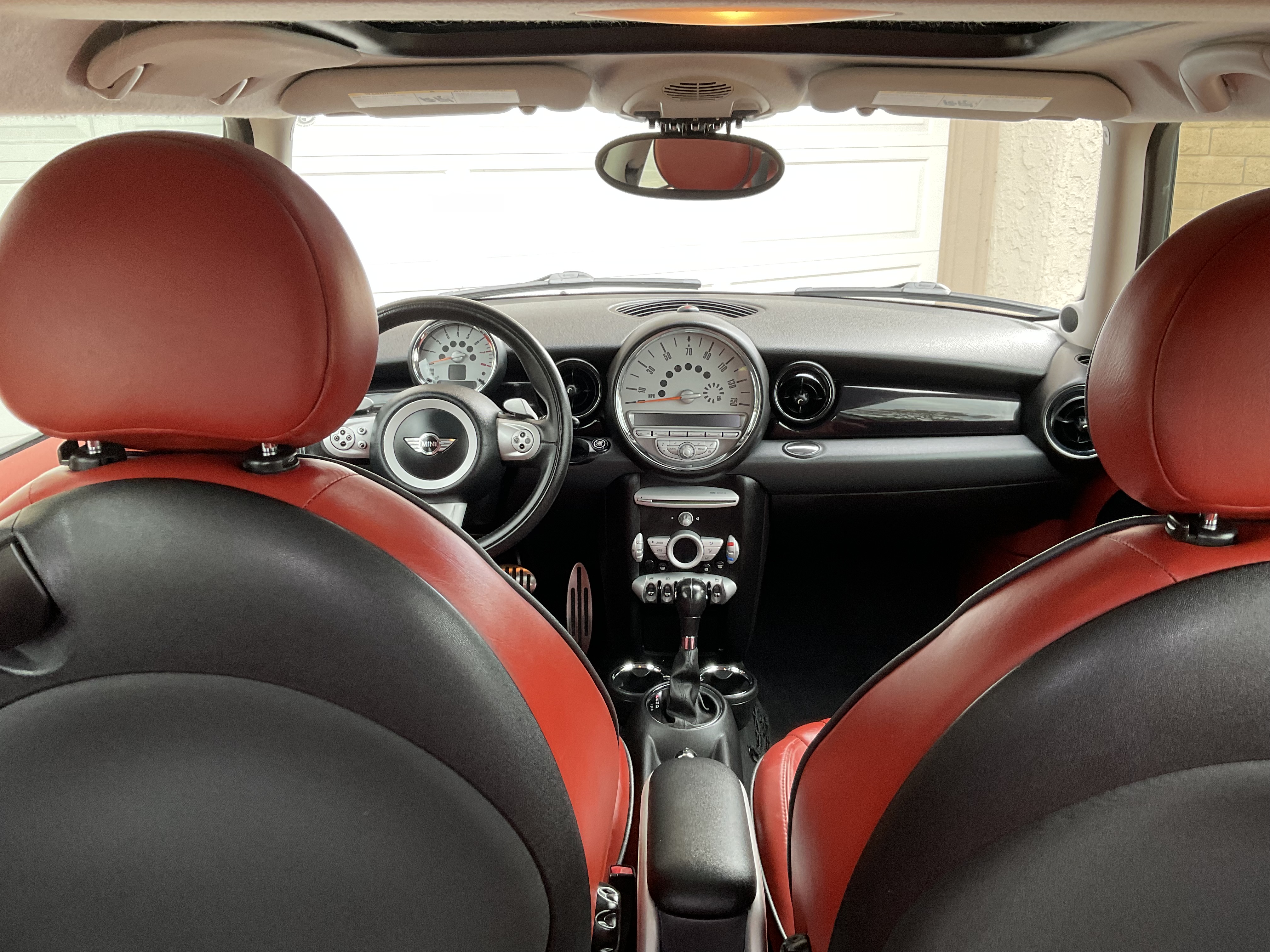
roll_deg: +1.6
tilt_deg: -16.6
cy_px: 476
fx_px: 1064
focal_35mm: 29
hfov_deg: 61.7
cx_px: 635
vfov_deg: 48.2
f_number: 1.8
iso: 50
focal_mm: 3
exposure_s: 1/122
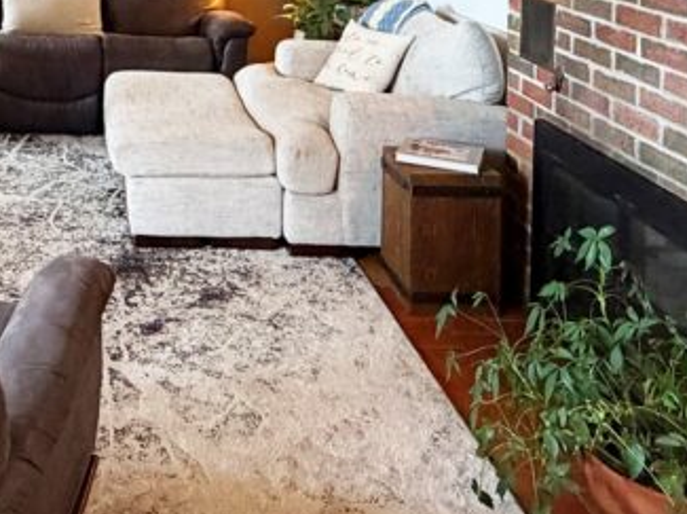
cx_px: 75
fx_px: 912
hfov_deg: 38.6
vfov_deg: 27.4
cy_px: -114
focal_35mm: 46
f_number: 2.2
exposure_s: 1/60
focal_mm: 2.22
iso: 400
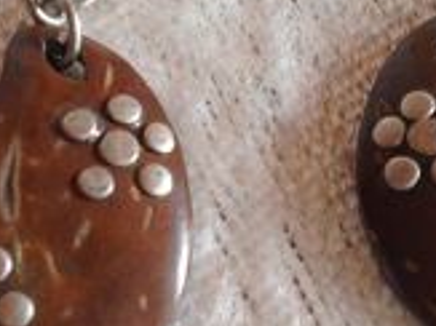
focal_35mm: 103
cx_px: 235
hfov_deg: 19.1
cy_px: 154
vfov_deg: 14.3
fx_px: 1296
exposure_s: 1/30
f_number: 2.4
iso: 50
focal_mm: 4.28
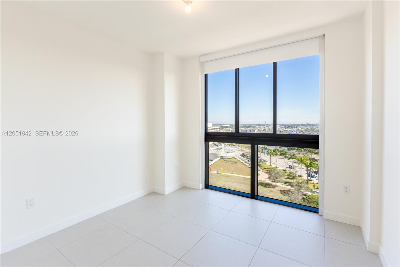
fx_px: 178
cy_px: 134
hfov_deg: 96.6
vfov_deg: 73.5
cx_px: 200
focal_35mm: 16
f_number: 8
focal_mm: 10.7
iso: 320
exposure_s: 1/500
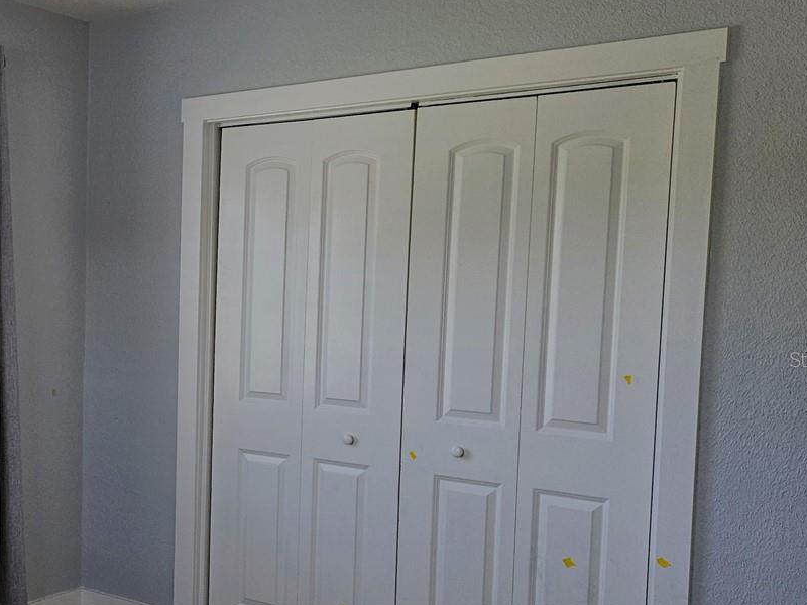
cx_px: 78
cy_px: 359
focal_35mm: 46
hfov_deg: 38.4
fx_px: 1072
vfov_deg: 31.4
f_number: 1.8
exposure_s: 1/120
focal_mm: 5.4
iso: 32
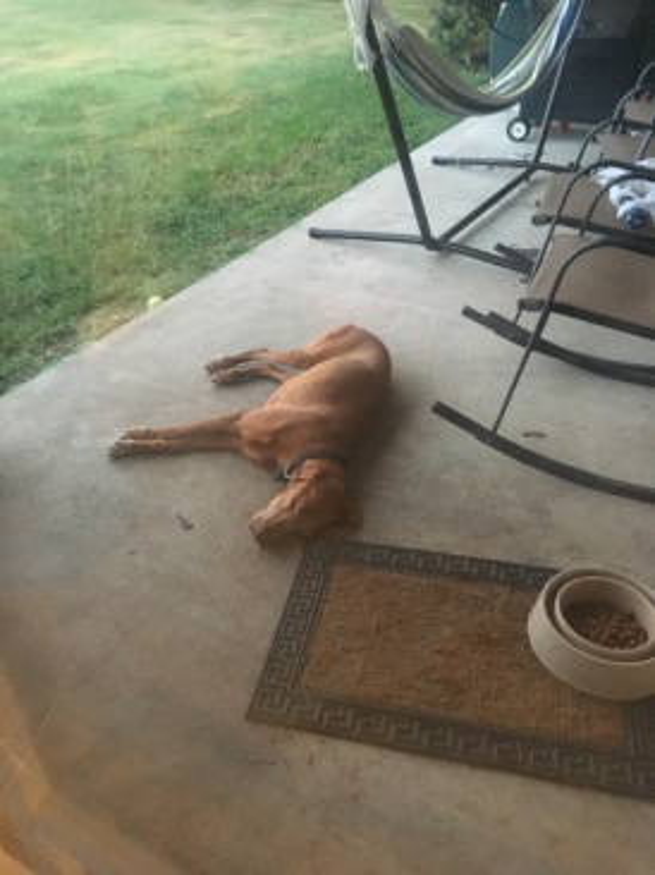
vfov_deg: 61.7
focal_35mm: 29
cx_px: 328
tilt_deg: -35.2
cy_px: 438
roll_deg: +0.7
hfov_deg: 48.2
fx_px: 733
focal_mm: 4.15
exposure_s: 1/15
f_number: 2.2
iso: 320
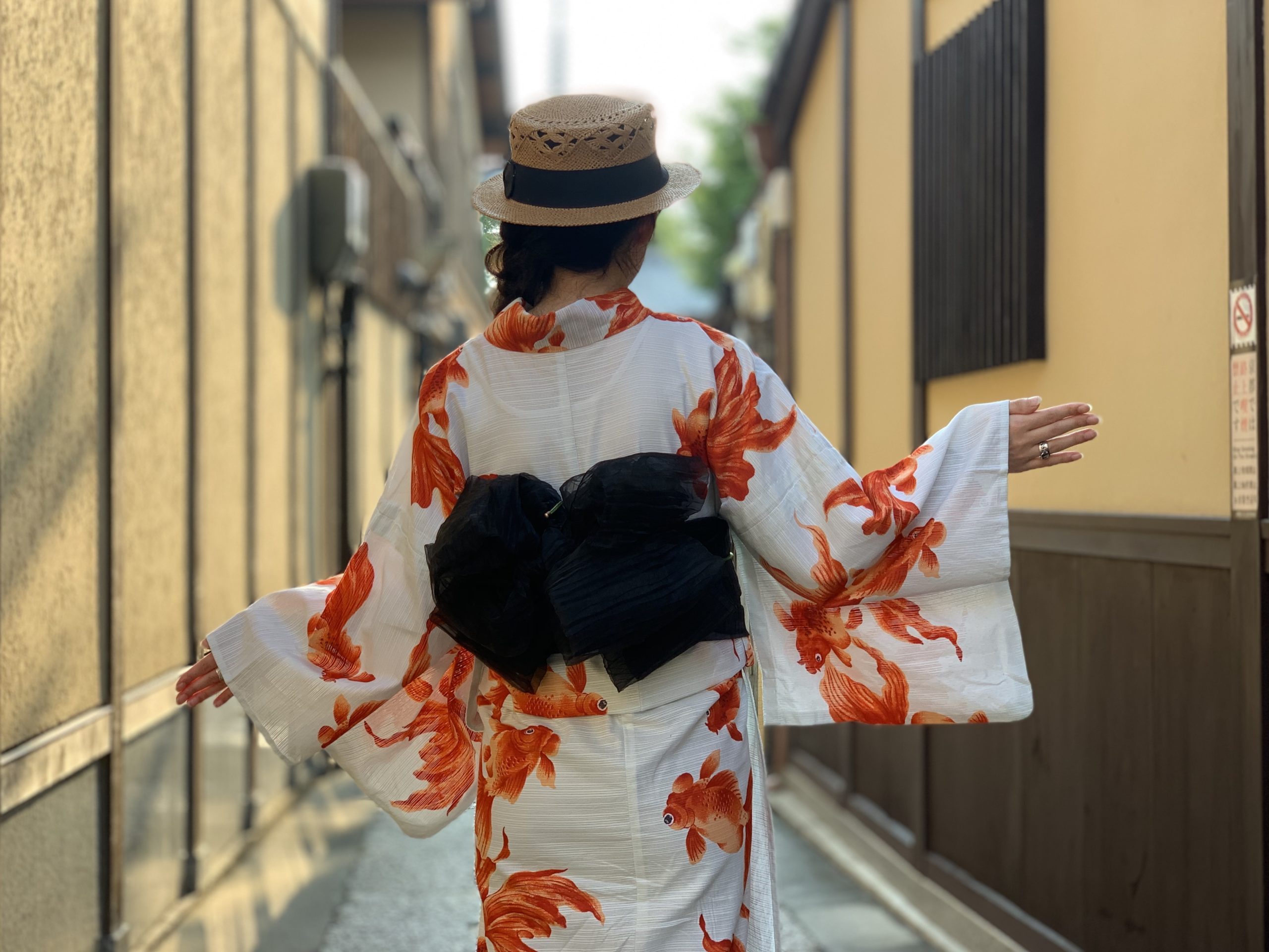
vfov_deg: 28.0
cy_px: 476
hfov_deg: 36.8
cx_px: 634
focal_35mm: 52
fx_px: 1906
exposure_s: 1/122
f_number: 2.4
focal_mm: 6
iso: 20
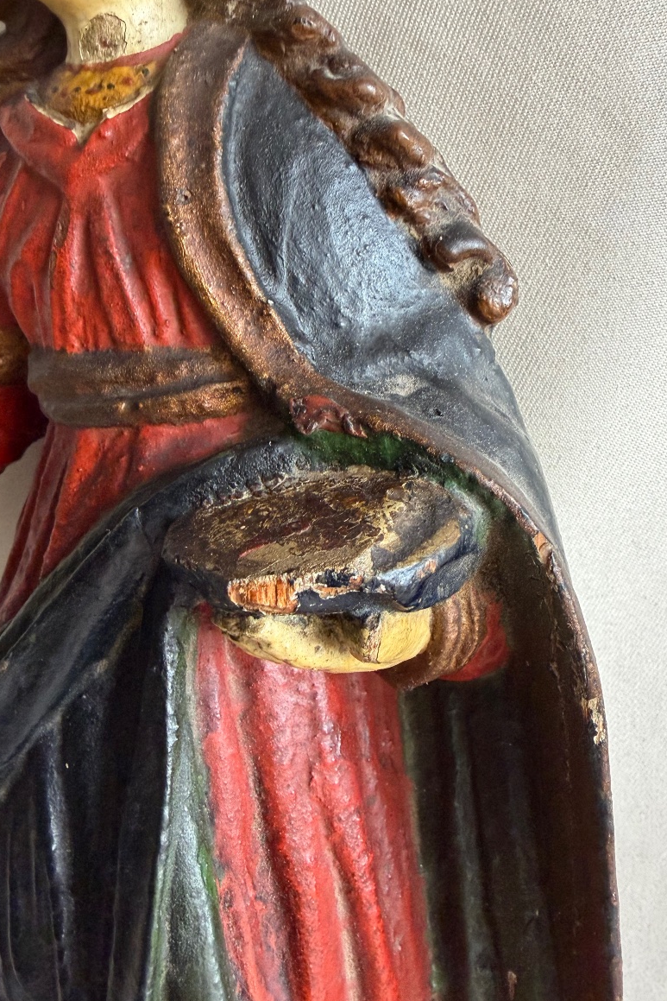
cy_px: 488
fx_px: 778
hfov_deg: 46.4
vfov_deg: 65.5
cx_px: 341
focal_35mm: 28
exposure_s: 1/60
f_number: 2.2
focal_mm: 2.22
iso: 320
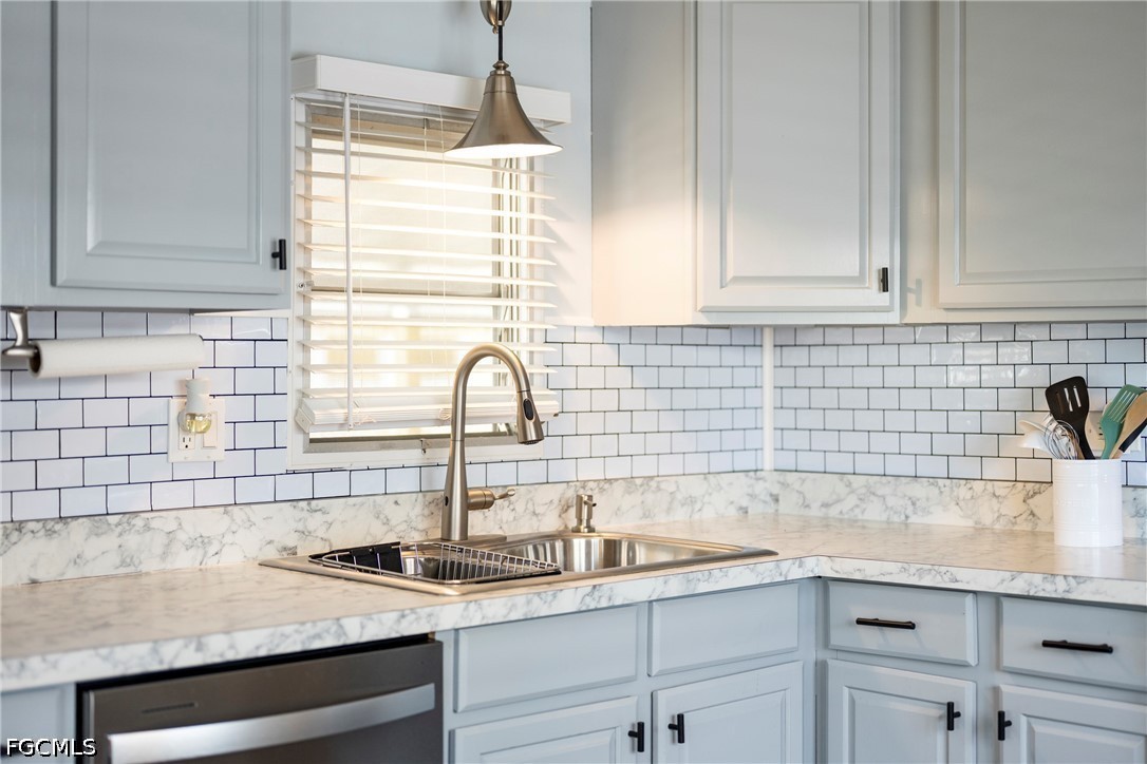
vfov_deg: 27.0
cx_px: 574
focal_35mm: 50
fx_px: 1593
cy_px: 382
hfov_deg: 39.6
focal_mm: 50
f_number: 1.8
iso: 250
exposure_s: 1/125
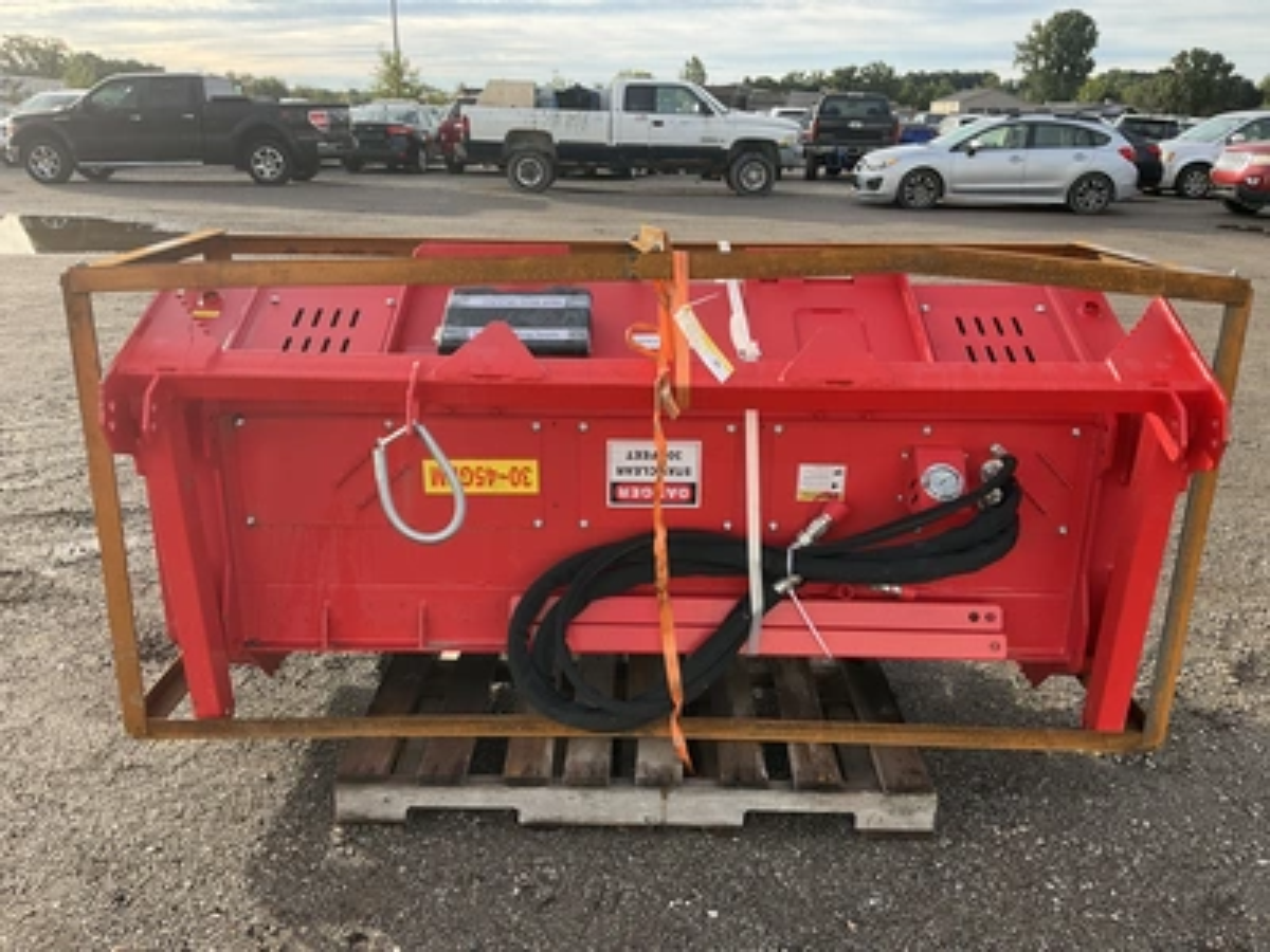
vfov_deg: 48.2
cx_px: 635
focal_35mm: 29
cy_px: 476
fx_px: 1064
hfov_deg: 61.7
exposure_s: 1/383
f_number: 1.8
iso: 25
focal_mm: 3
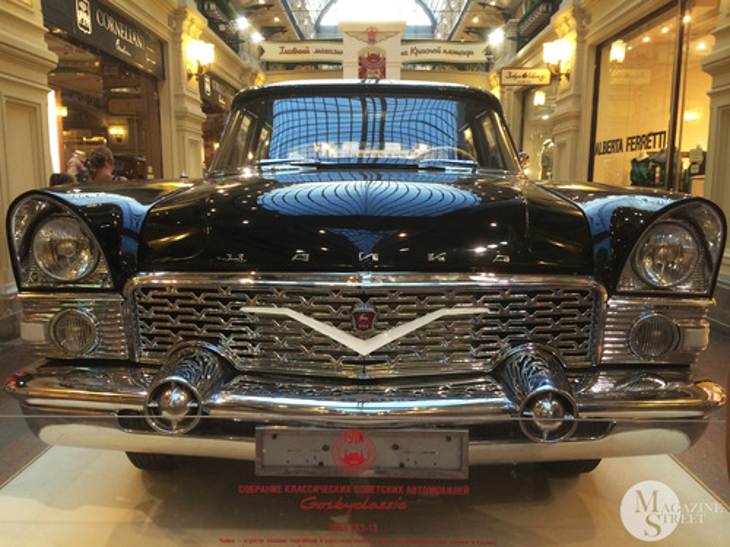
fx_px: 633
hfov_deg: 60.0
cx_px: 365
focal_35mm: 30
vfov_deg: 46.8
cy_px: 274
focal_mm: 4.12
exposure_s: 1/33
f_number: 2.2
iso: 80
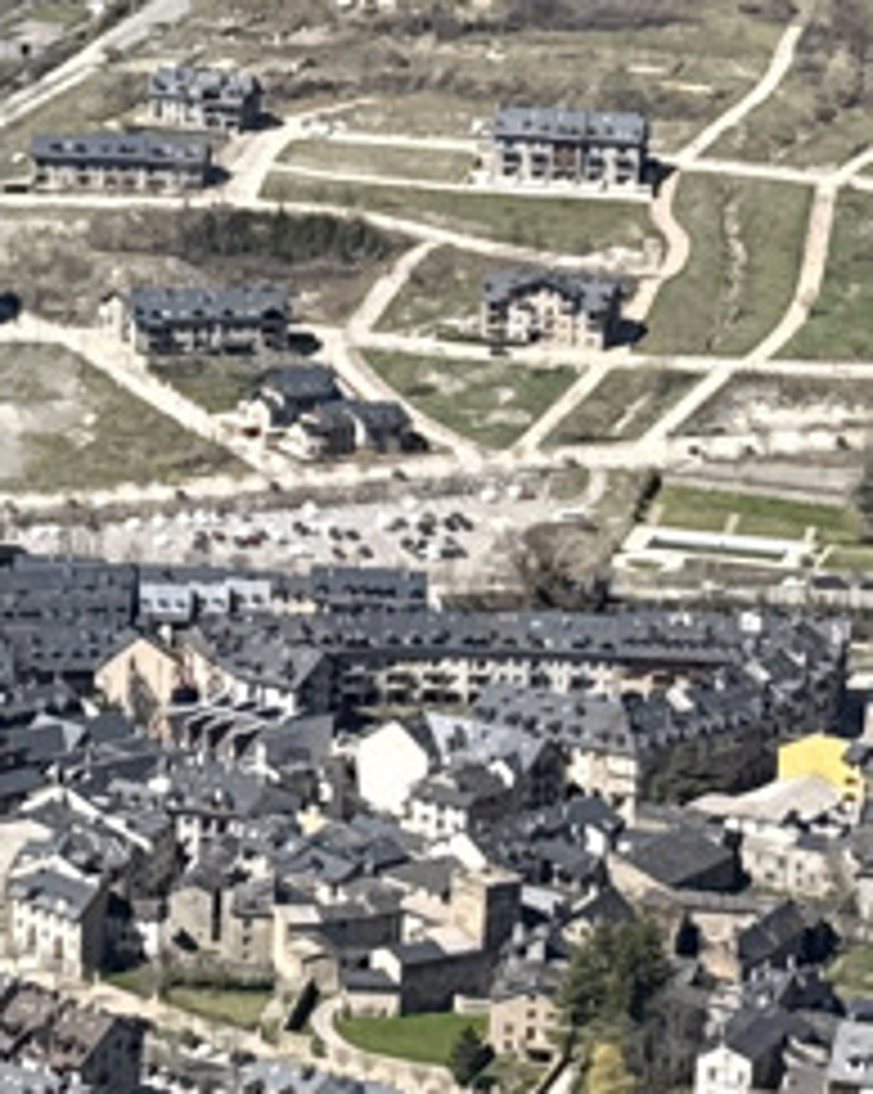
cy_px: 441
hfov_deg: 7.6
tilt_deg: -13.7
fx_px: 6241
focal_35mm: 193
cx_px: -954
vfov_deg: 10.0
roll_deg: +0.3
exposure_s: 1/4167
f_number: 1.78
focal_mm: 6.76
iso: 80
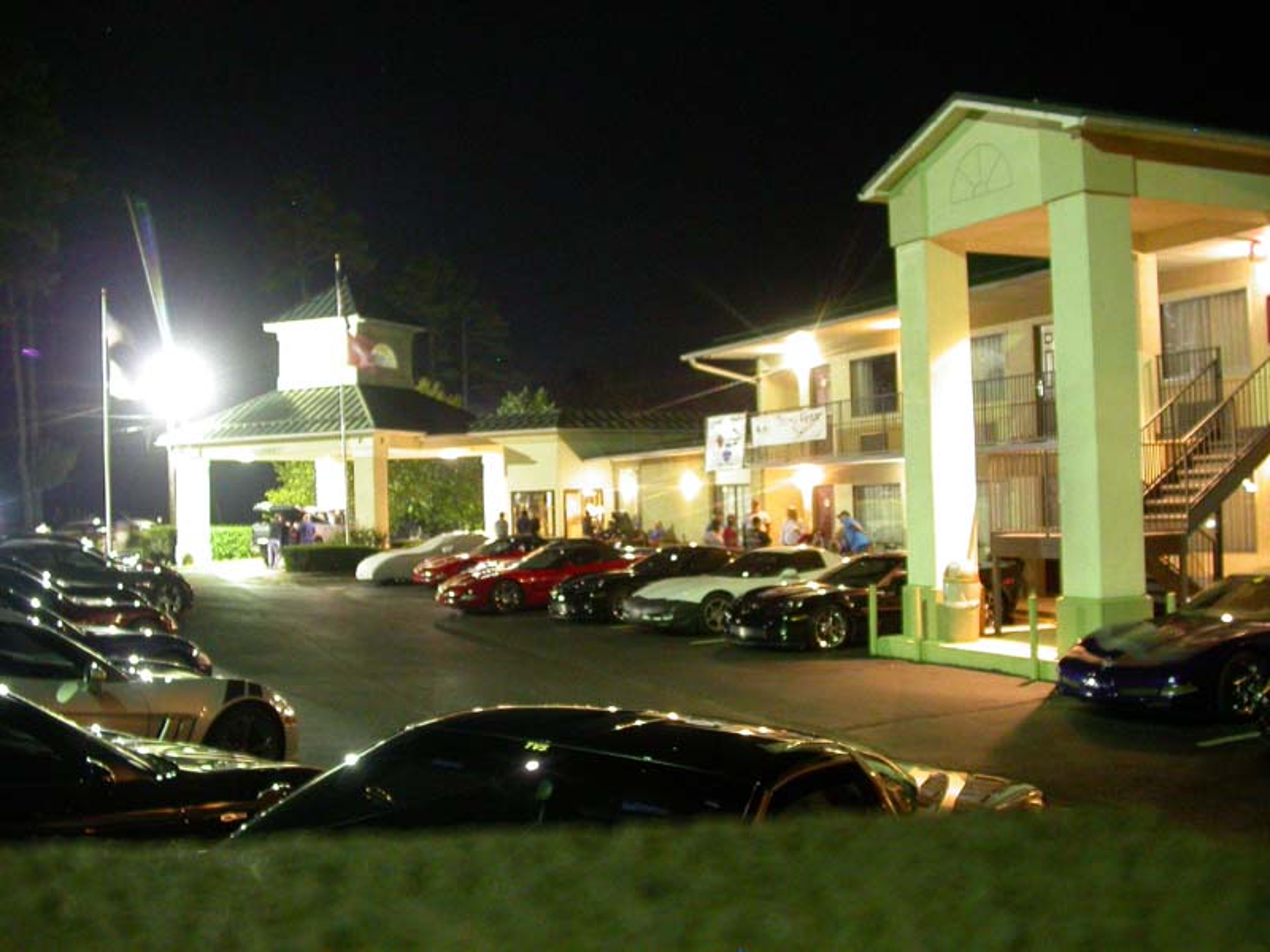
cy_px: 476
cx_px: 635
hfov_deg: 49.0
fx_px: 1394
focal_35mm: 38
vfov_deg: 37.7
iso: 400
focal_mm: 7.85
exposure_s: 1/1.4
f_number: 2.6
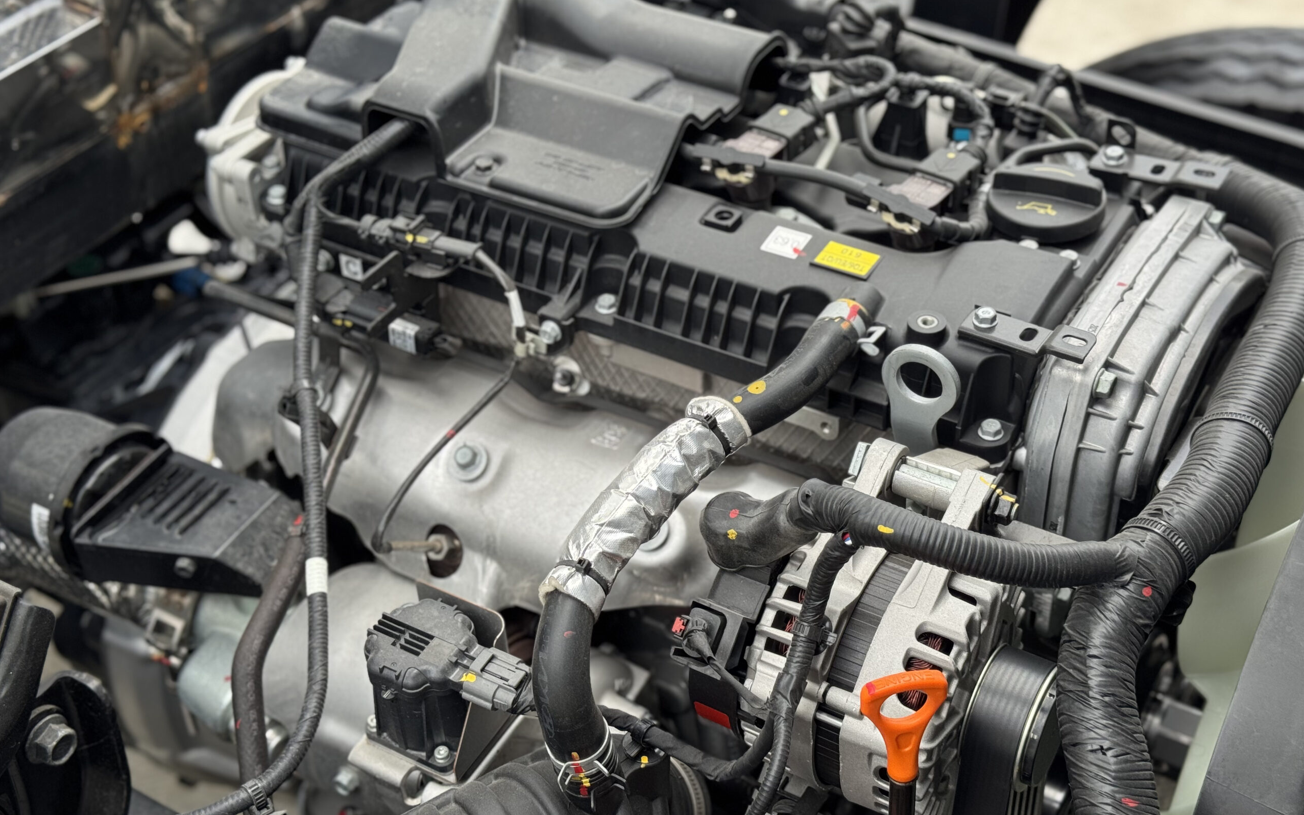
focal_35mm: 51
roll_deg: -3.1
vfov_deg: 25.3
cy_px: 390
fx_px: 1812
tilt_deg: -42.0
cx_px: 652
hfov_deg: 39.6
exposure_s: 1/481
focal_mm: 6.76
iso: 64
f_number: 1.78
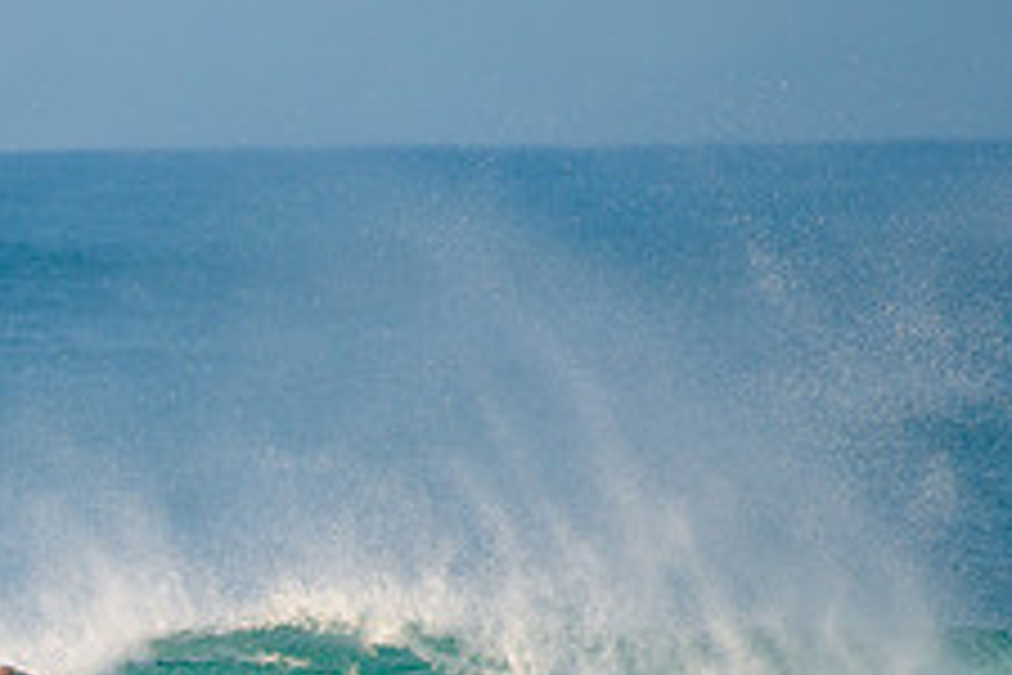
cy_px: 799
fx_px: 36176
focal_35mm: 1287
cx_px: 4
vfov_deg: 1.1
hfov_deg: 1.6
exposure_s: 1/1600
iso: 200
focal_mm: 500
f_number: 5.6
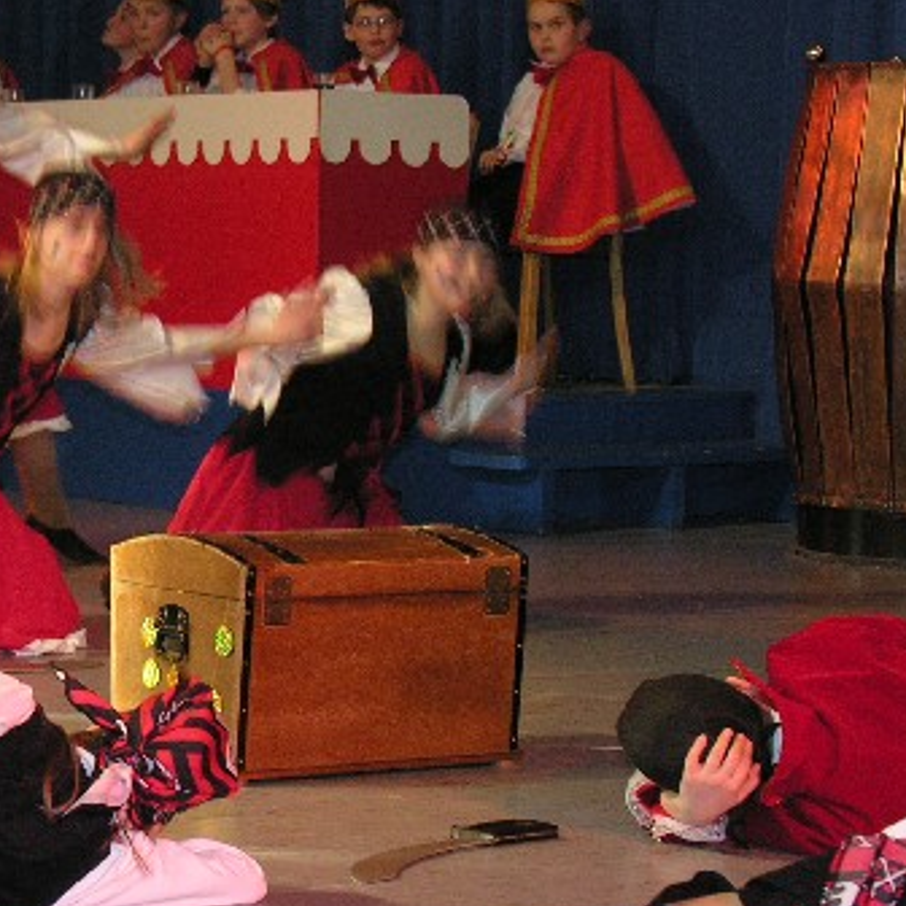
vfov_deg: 14.1
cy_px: 456
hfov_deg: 13.7
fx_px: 3672
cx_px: -116
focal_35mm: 124
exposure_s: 1/30
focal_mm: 15
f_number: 4
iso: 200
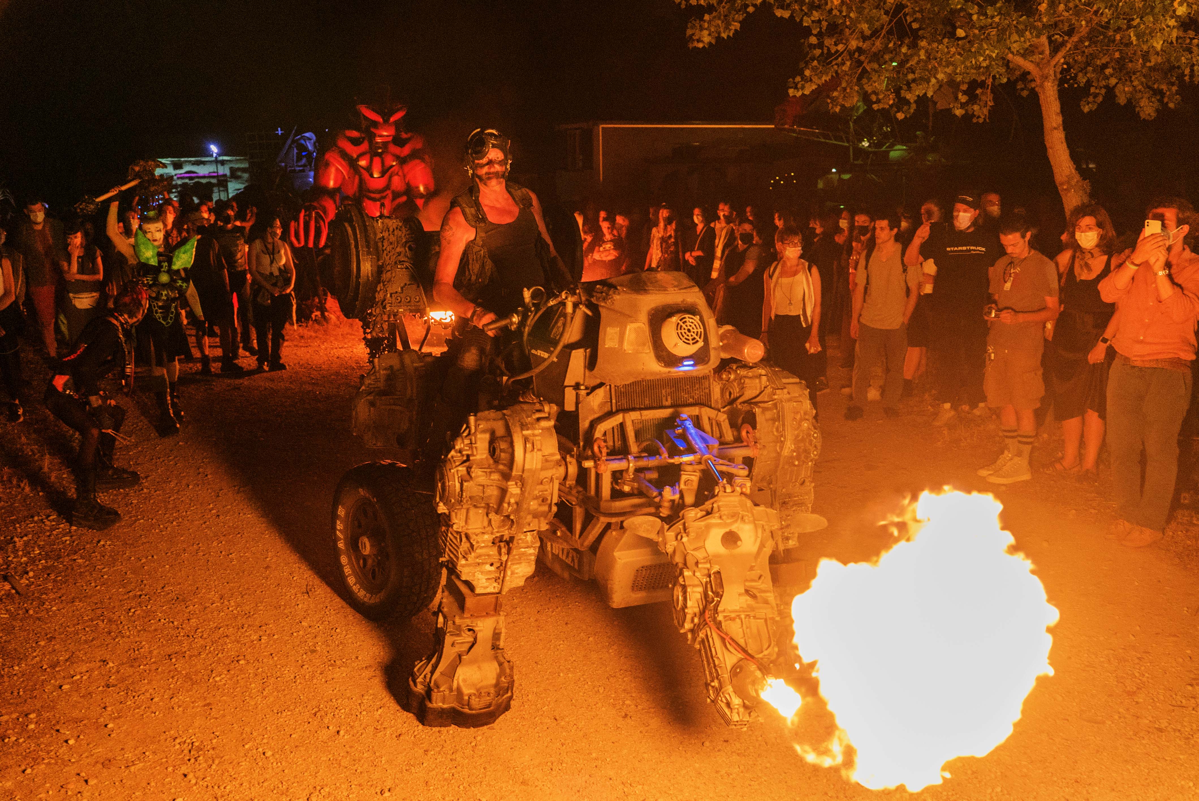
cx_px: 600
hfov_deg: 57.2
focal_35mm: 33
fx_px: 1100
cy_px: 400
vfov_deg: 40.0
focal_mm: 33
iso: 10000
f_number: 4
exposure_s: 1/100
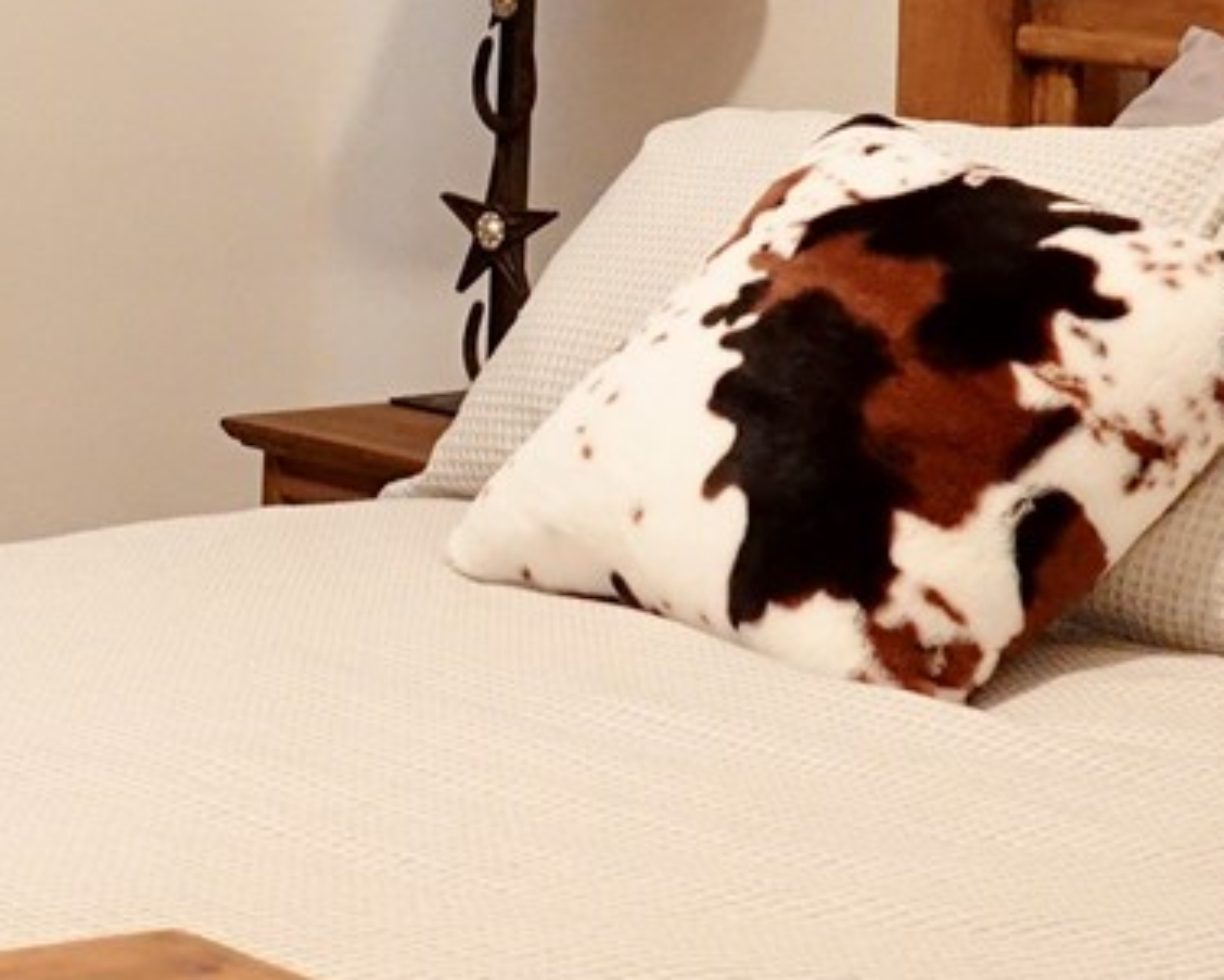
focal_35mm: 130
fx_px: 4711
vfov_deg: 11.8
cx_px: -299
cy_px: 212
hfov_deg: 14.3
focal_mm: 8.8
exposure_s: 1/25
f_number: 2.4
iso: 800
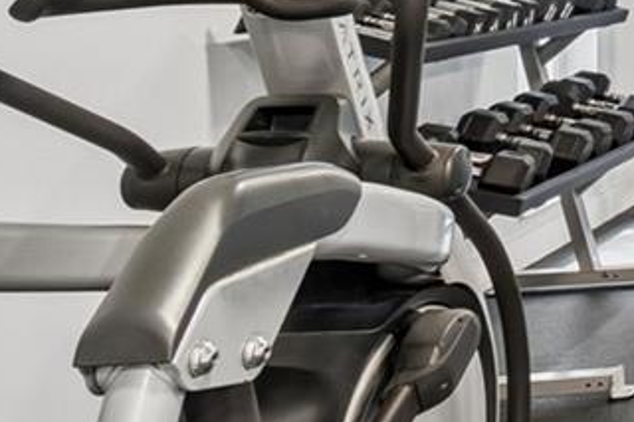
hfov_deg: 15.3
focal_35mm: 75
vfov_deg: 17.4
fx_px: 1320
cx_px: 1510
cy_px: -65
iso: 100
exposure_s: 1/4
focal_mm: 10
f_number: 7.1
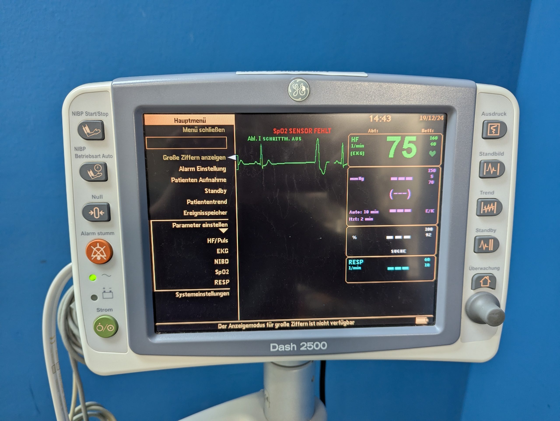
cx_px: 280
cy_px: 210
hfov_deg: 71.5
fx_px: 389
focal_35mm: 24
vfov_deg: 56.9
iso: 222
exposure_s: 1/100
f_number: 1.85
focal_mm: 6.81
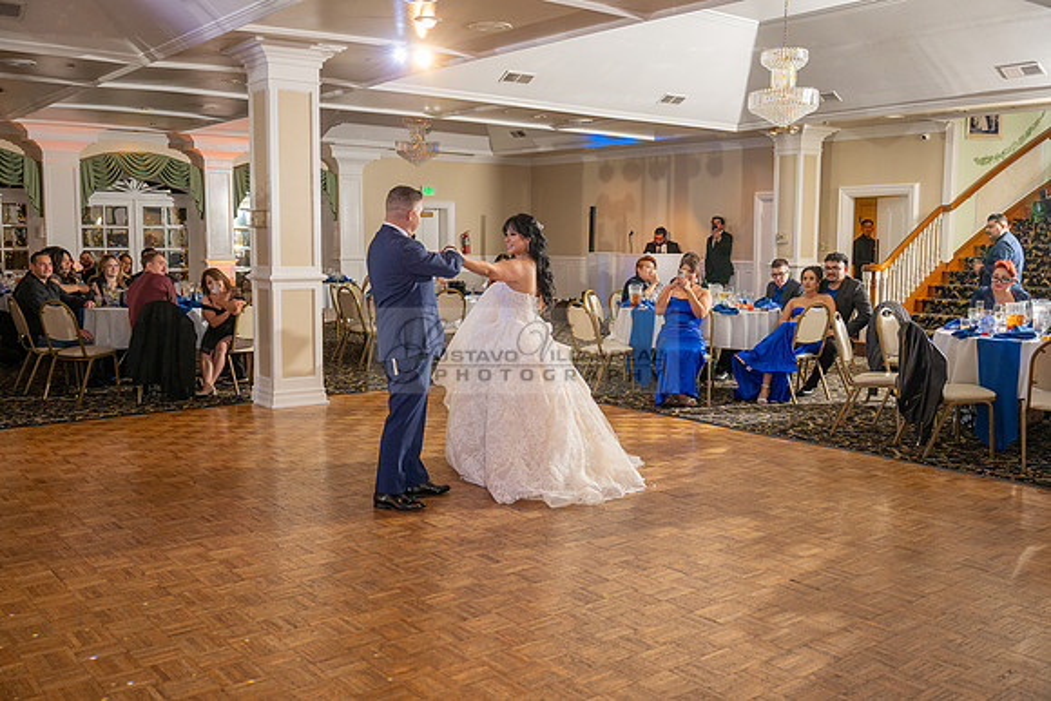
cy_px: 350
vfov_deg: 38.9
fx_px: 993
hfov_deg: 55.8
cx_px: 526
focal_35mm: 34
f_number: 3.2
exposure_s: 1/160
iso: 640
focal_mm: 34
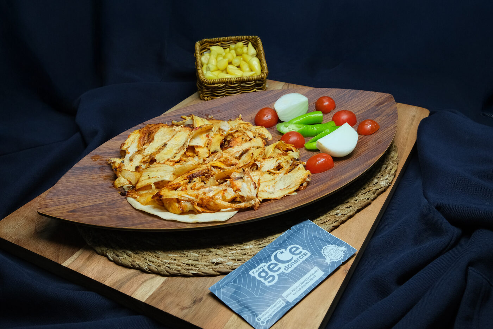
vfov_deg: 37.8
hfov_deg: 54.4
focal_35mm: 35
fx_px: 479
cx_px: 246
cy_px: 164
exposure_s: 1/125
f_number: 8
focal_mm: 23
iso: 1600
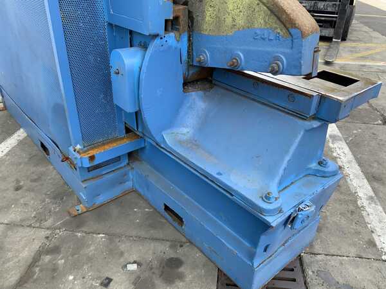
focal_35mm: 29
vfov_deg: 48.2
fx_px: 323
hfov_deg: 61.7
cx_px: 193
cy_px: 144
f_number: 1.8
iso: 16
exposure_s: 1/123
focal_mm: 3
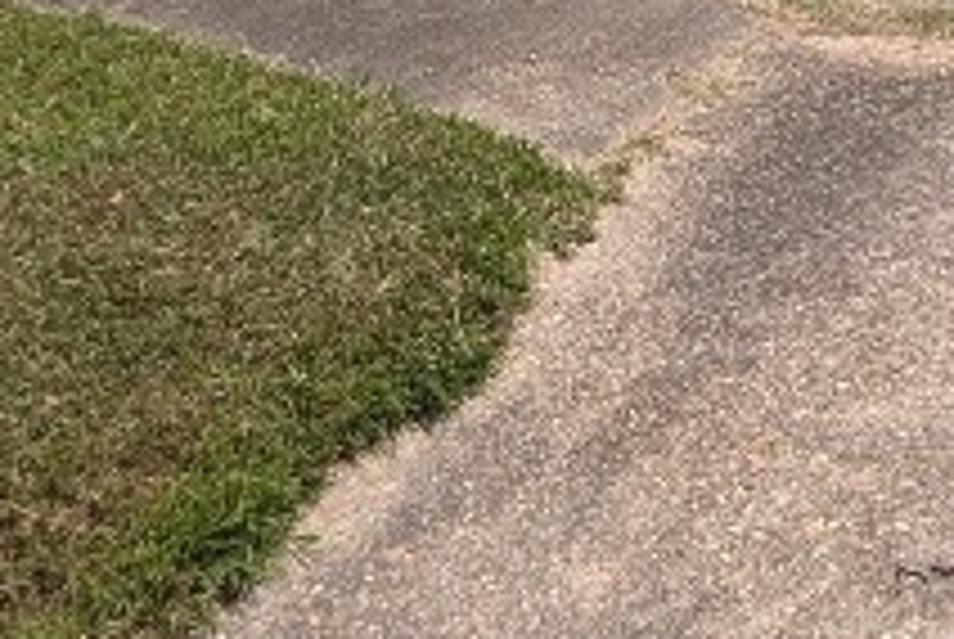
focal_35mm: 65
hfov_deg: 30.8
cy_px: -518
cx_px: 580
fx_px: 1725
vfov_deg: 17.1
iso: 47
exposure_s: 1/1996
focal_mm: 1.95
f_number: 2.2
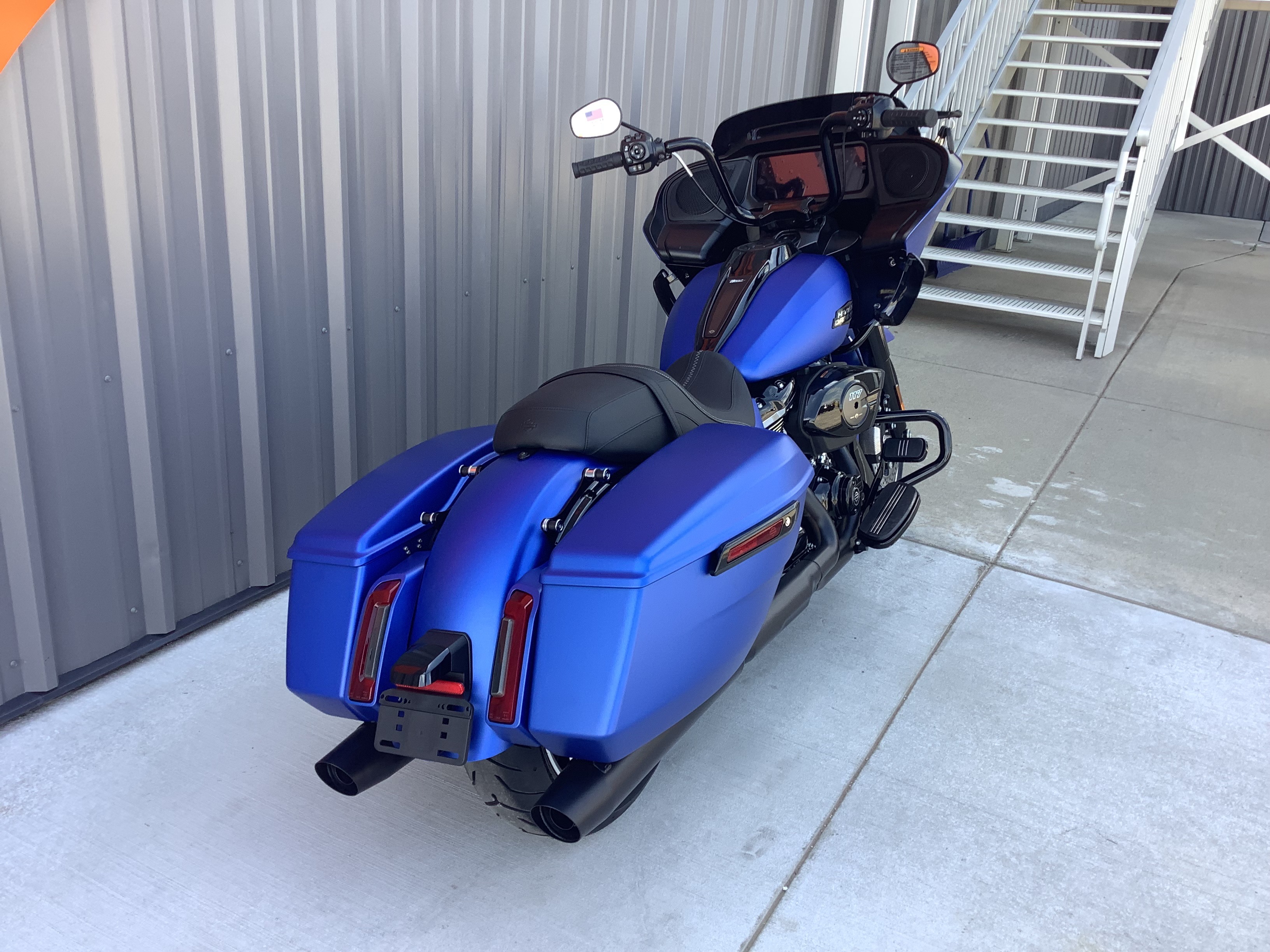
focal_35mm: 31
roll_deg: -6.3
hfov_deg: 58.4
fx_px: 1137
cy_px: 476
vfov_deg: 45.4
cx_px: 635
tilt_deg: -18.6
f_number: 2.4
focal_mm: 3.3
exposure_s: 1/121
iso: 25
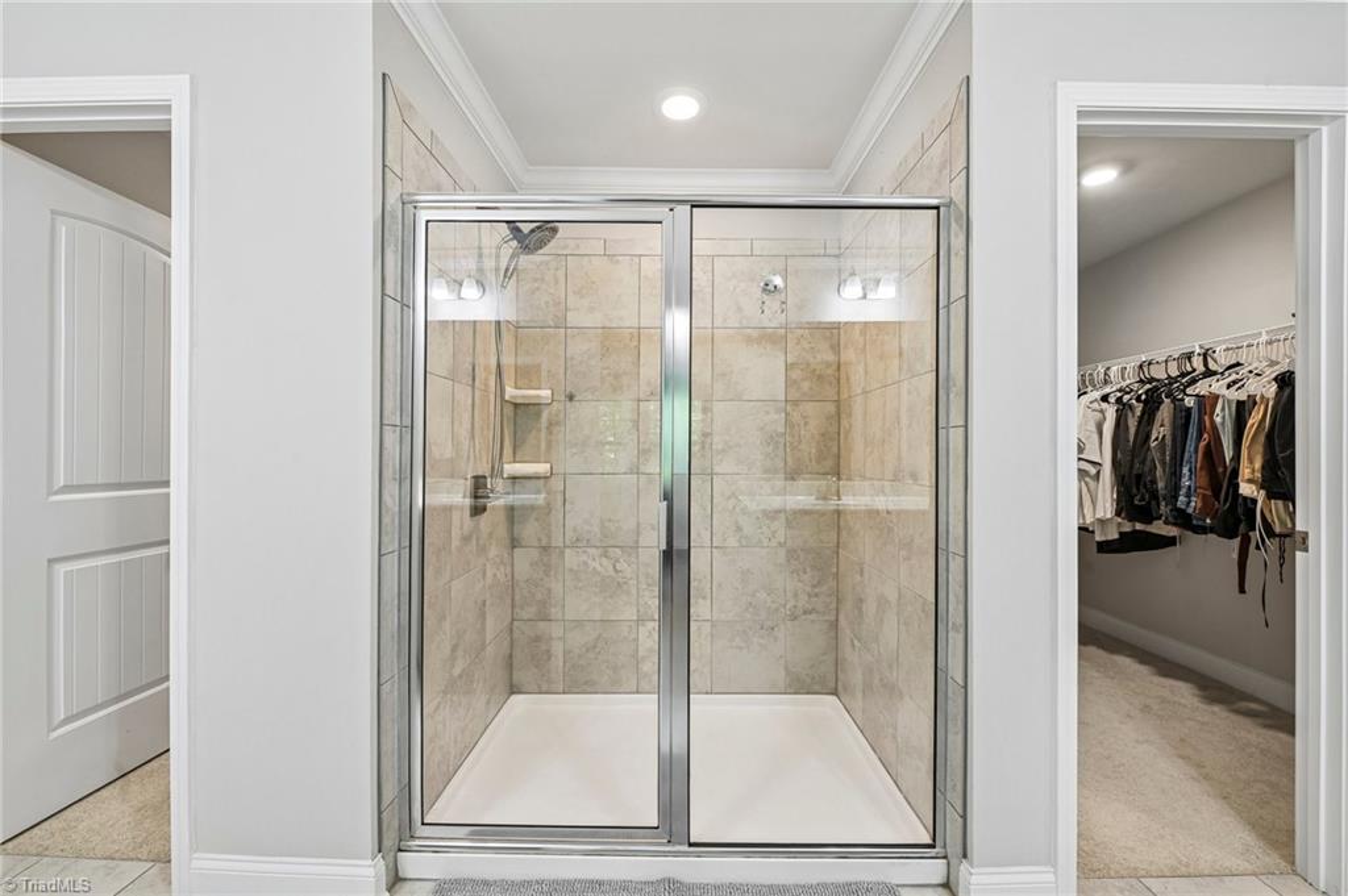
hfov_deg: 104.3
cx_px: 674
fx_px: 524
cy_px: 448
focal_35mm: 14
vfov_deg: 81.1
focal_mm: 14
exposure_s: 1/8
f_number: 9
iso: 200
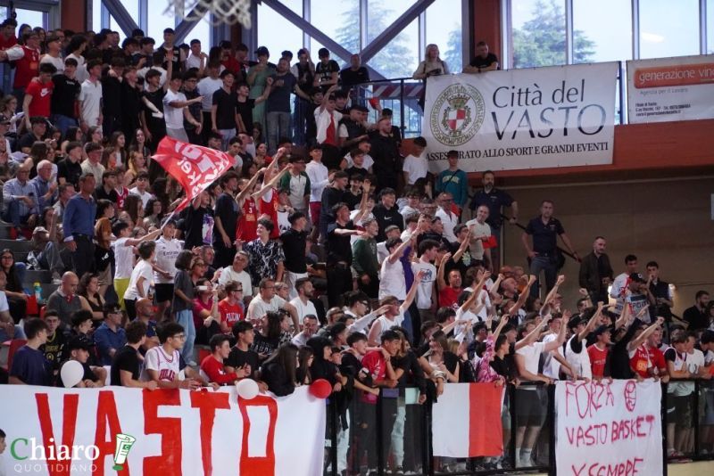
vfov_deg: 10.2
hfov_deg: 15.2
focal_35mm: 135
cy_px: 238
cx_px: 357
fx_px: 2678
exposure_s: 1/800
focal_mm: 90
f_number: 5
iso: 5000
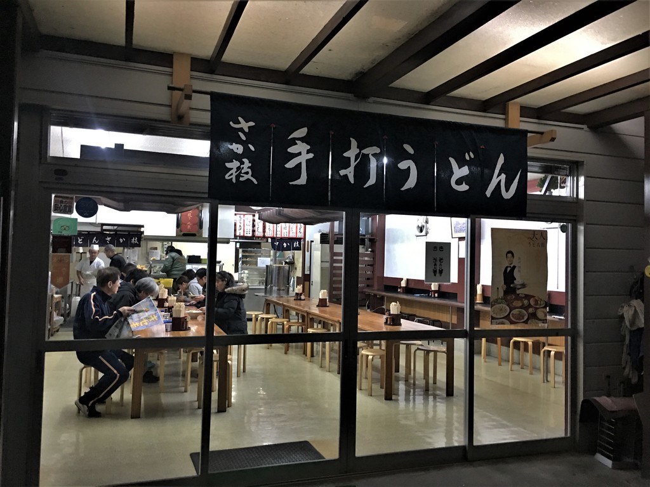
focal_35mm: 29
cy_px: 244
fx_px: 545
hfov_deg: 61.7
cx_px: 325
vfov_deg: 48.2
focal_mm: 4.15
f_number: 2.2
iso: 100
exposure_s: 1/15
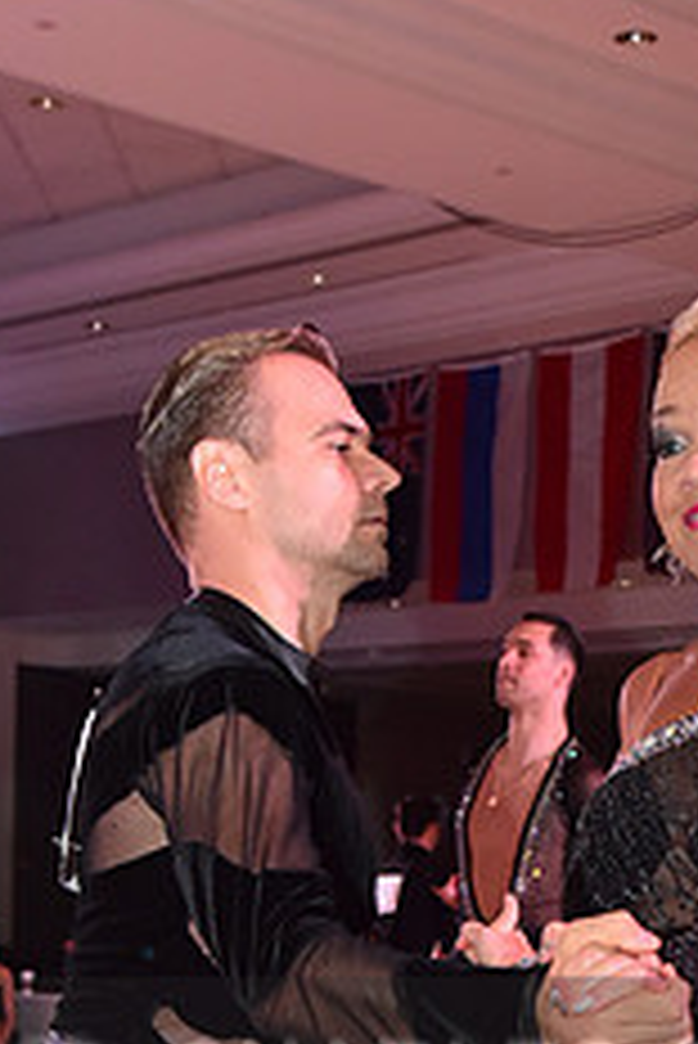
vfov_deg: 20.5
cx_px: 448
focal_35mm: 95
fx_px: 2759
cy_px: 1130
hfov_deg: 14.4
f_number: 6.3
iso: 2500
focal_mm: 38
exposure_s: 1/320
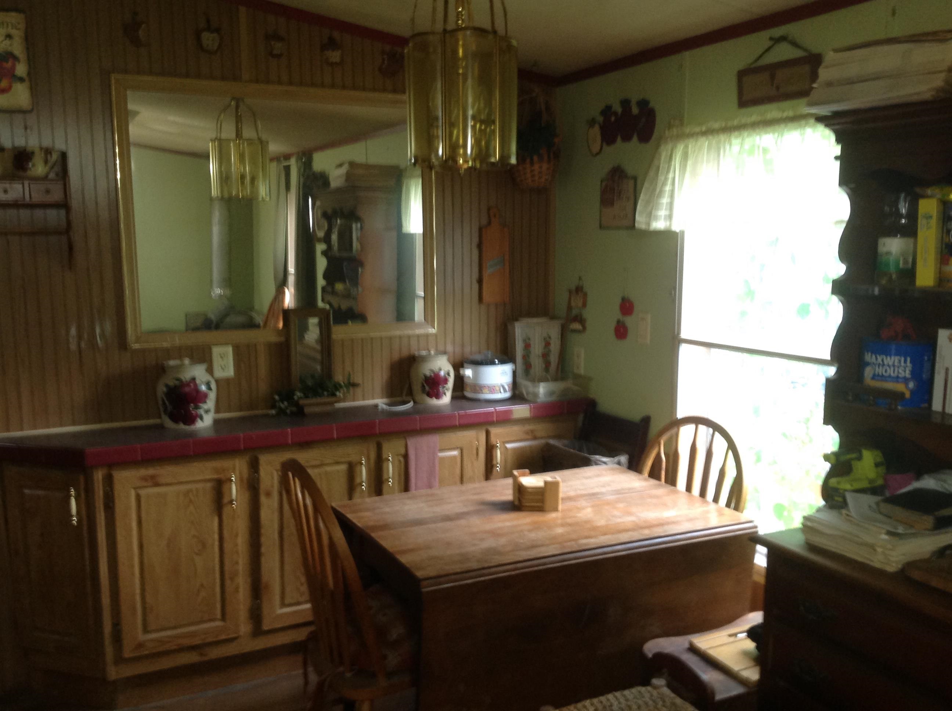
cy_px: 356
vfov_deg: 40.6
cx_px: 476
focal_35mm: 35
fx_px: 961
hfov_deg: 52.7
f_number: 2.4
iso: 125
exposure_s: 1/15
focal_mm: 4.28
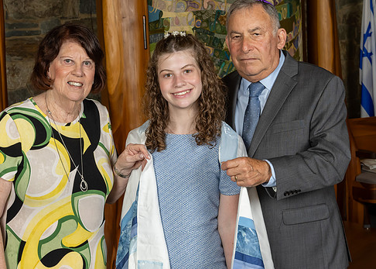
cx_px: 178
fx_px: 769
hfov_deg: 27.5
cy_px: 126
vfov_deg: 19.8
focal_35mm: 72
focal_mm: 38
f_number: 8
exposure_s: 1/200
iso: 640
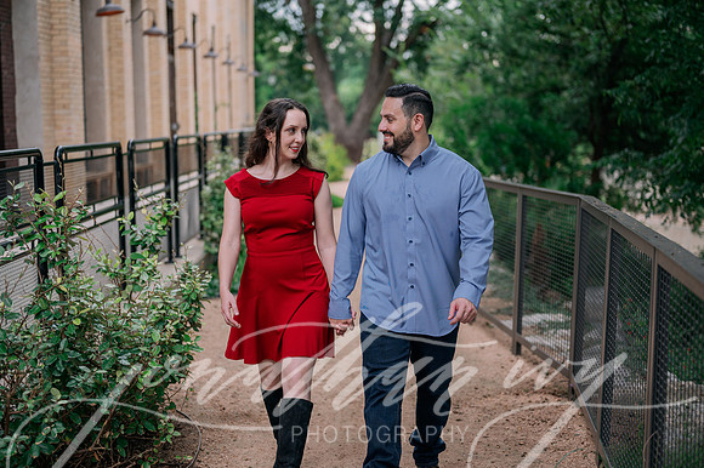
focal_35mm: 52
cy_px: 222
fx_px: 1026
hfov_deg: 37.9
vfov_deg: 25.7
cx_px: 335
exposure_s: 1/250
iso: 320
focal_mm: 50
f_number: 2
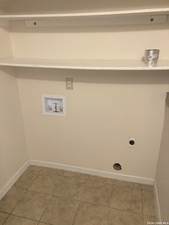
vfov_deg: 63.4
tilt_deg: -19.3
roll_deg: +2.5
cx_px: 84
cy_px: 112
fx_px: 182
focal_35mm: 28
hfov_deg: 49.7
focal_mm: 3.99
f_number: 1.8
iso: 320
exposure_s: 1/40
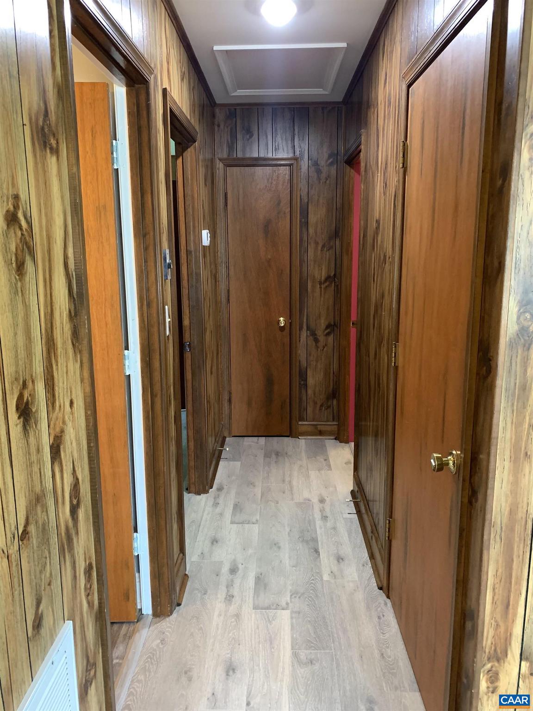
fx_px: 534
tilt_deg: -12.0
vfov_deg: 67.3
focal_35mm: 26
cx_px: 266
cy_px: 356
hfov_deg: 53.1
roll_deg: -0.2
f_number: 1.8
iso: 320
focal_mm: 4.25
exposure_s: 1/60
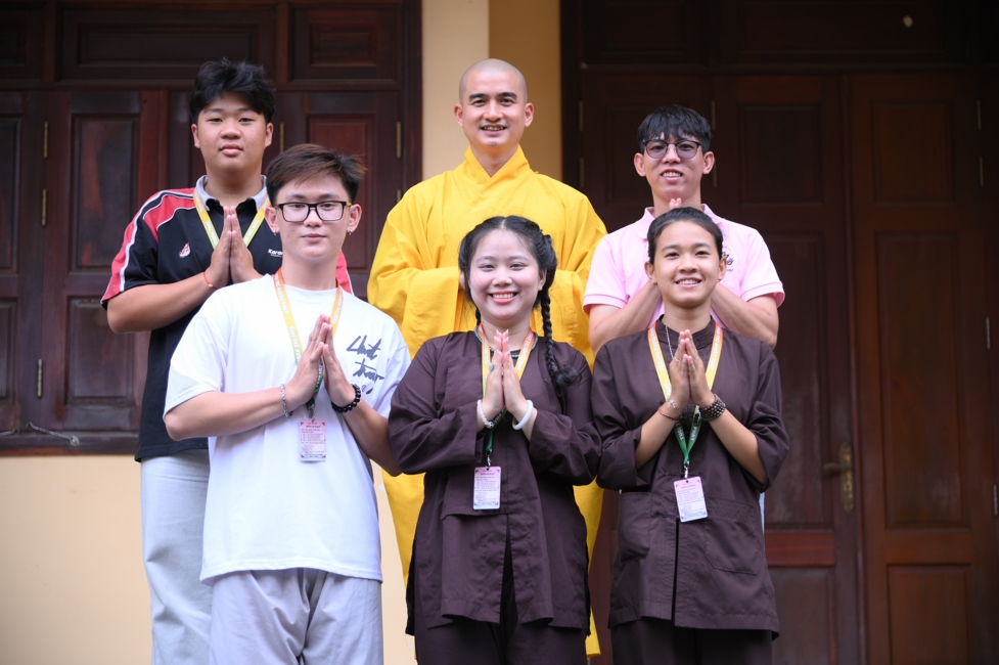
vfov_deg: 16.6
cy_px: 332
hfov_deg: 24.8
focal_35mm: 82
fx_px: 2274
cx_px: 500
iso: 320
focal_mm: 82
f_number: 4
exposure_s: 1/400
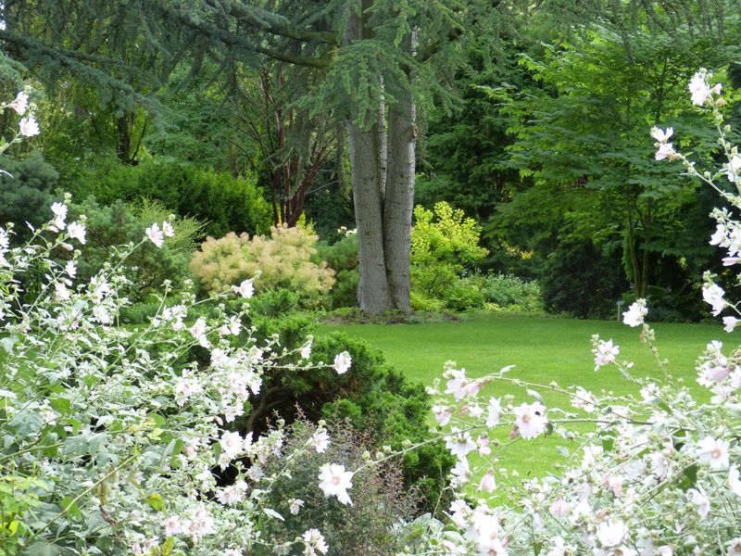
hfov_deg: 25.3
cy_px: 278
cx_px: 370
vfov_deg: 19.1
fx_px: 1648
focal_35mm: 77
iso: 160
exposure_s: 1/125
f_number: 4
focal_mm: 13.8
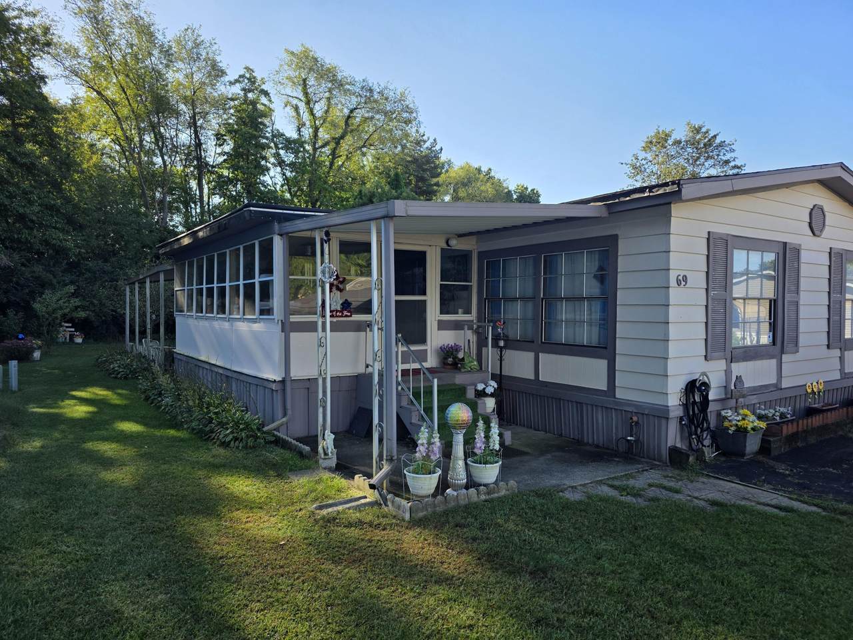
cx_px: 426
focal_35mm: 23
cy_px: 320
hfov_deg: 73.9
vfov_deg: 58.9
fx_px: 567
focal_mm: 6.3
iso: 80
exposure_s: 1/1962
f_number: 1.7
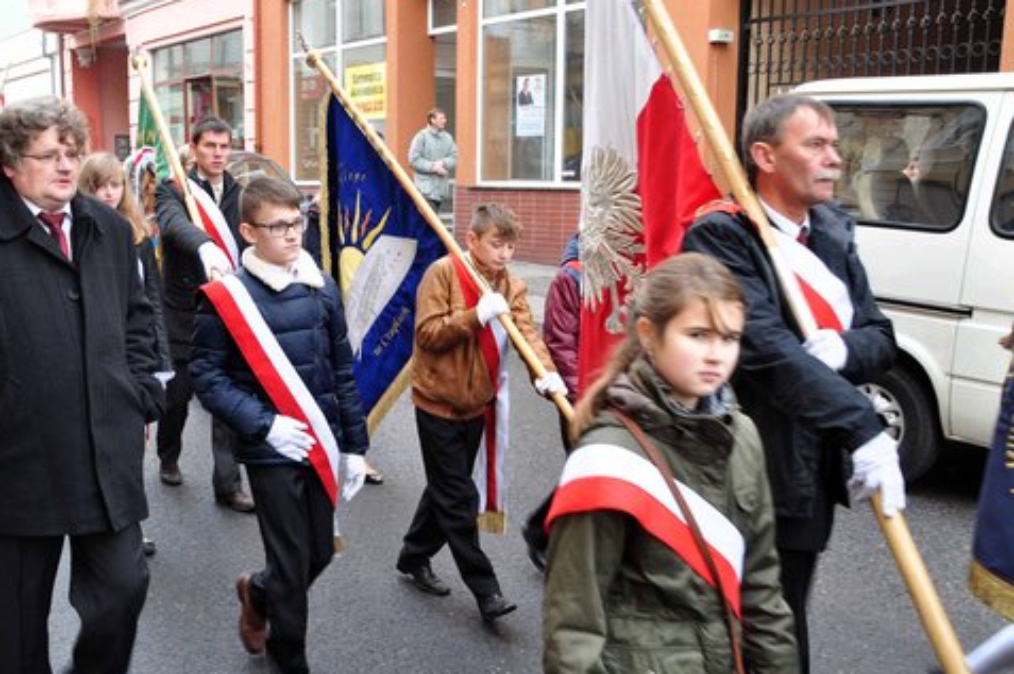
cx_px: 361
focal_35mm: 45
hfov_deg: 43.2
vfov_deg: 29.7
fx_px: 1266
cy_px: 400
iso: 320
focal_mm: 22
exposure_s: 1/60
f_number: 8
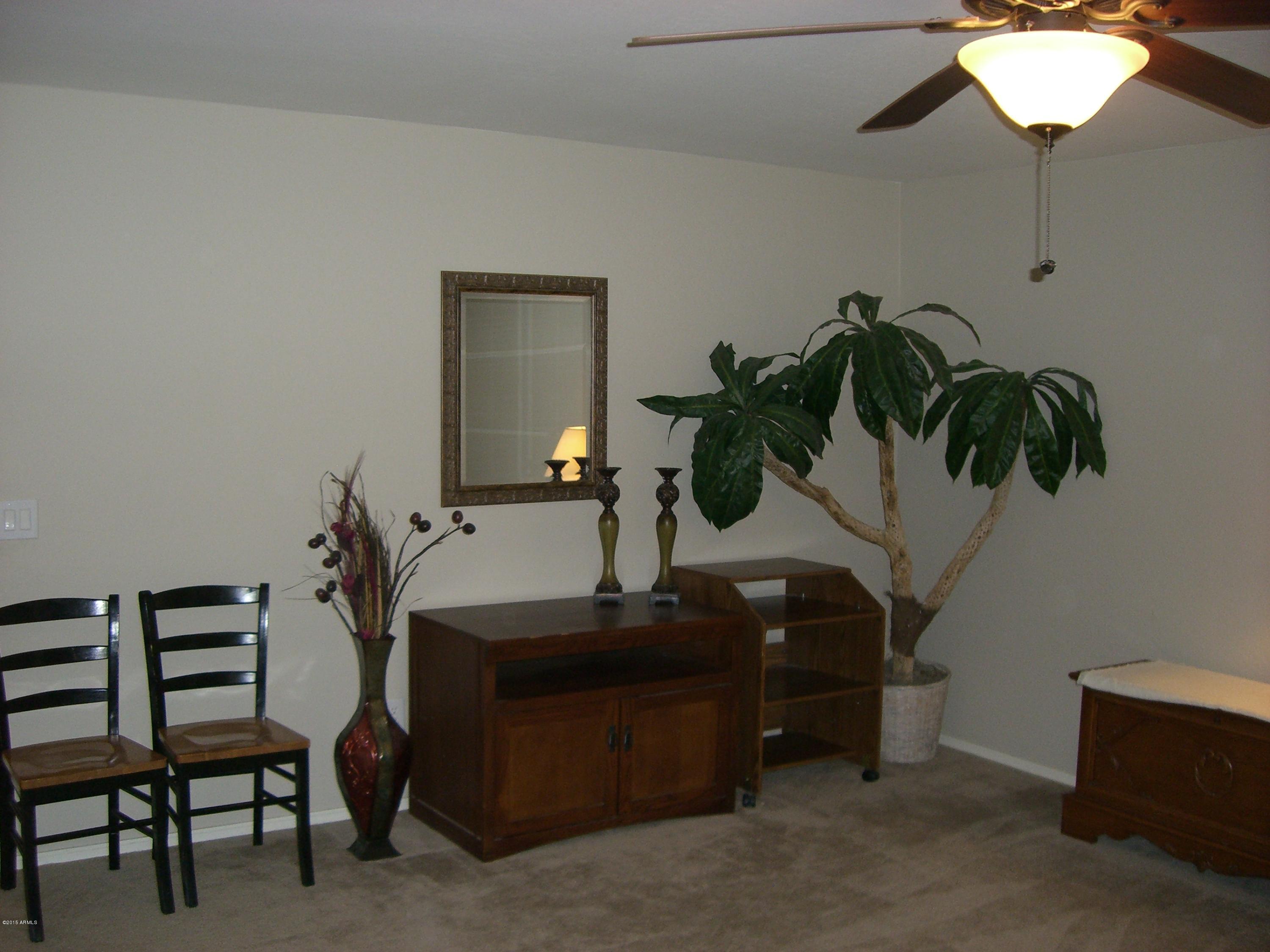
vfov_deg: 37.7
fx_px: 1394
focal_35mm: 38
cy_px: 476
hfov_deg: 49.0
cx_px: 635
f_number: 2.7
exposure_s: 1/60
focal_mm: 6.2
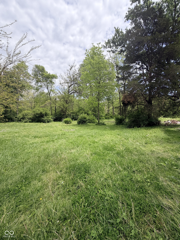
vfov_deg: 102.1
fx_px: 97
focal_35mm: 14
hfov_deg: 85.7
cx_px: 90
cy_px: 120
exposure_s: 1/770
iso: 25
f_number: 2.2
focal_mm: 2.22
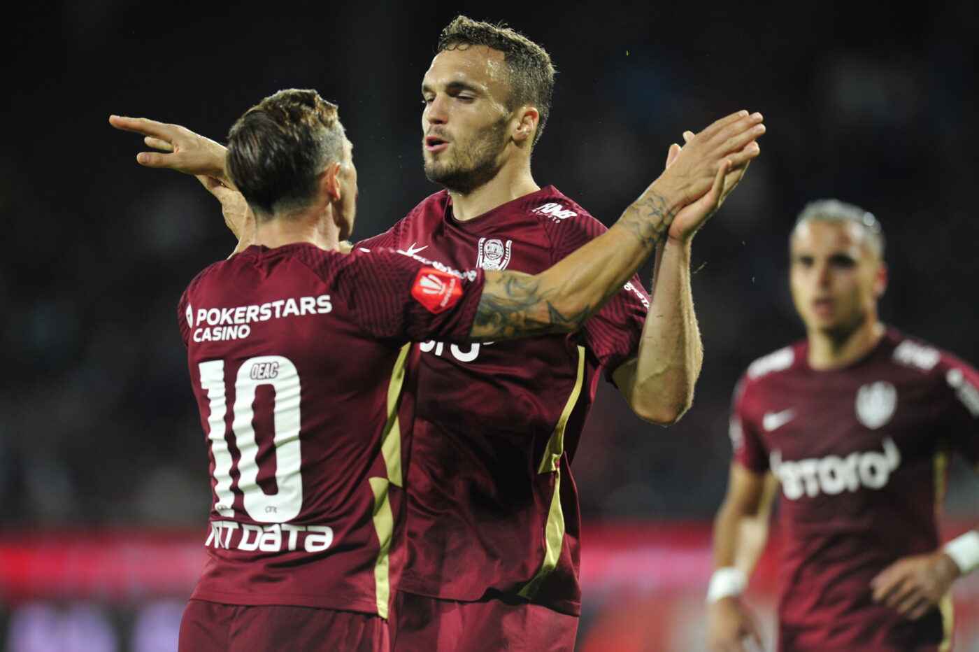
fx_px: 10872
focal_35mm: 400
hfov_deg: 5.2
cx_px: 490
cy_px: 326
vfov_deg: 3.4
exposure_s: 1/1000
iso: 1600
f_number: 3.5
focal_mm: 400
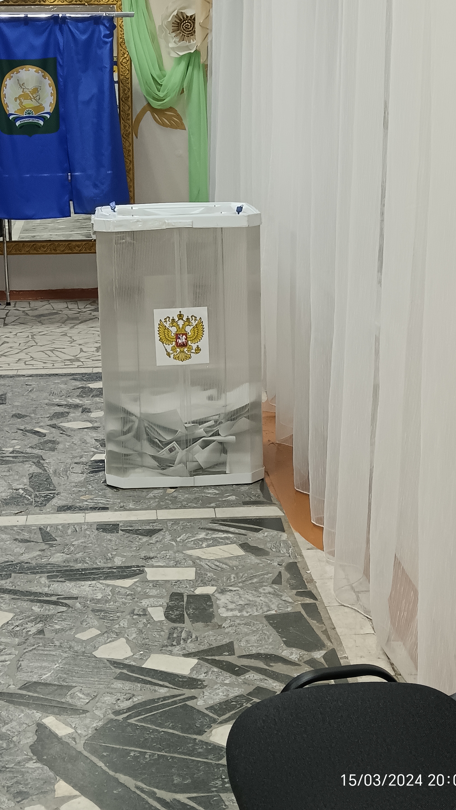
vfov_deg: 35.4
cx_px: 192
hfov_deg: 20.4
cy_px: 405
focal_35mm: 59
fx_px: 1268
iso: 577
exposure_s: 1/60
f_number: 1.9
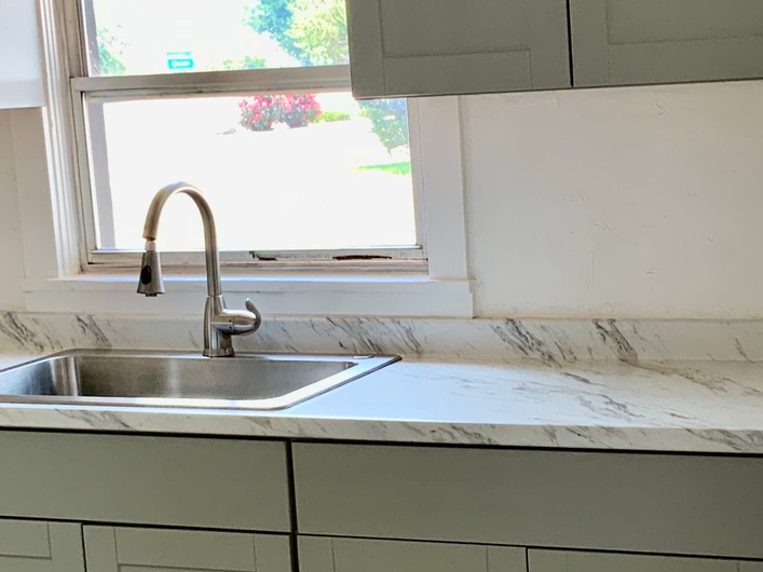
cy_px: 327
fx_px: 1851
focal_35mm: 84
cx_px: 526
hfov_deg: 23.2
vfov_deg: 17.6
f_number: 1.8
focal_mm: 3
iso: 20
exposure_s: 1/120
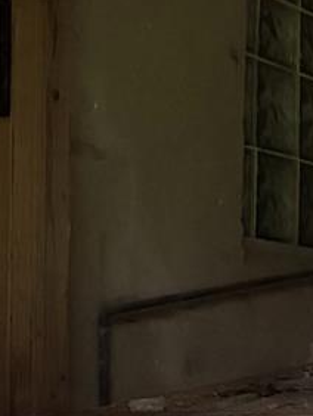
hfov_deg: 9.9
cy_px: 179
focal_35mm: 138
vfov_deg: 14.3
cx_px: 665
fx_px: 1661
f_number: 1.6
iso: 1000
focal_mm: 5.96
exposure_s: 1/30
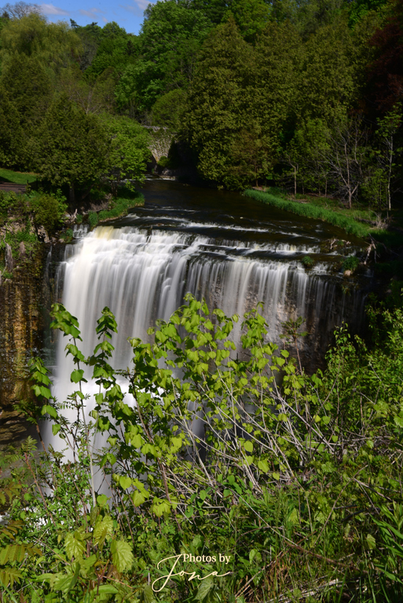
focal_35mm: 48
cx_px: 202
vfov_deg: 41.1
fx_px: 805
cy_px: 302
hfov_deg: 28.1
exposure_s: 1/1.3
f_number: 22
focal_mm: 48
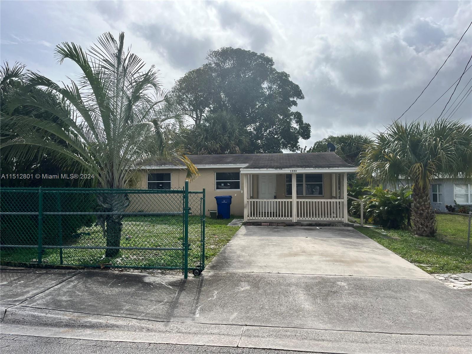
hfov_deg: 67.3
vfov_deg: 53.1
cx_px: 236
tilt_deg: +2.0
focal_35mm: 26
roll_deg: +0.9
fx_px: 355
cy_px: 177
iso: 50
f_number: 1.6
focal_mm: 5.1
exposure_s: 1/5556
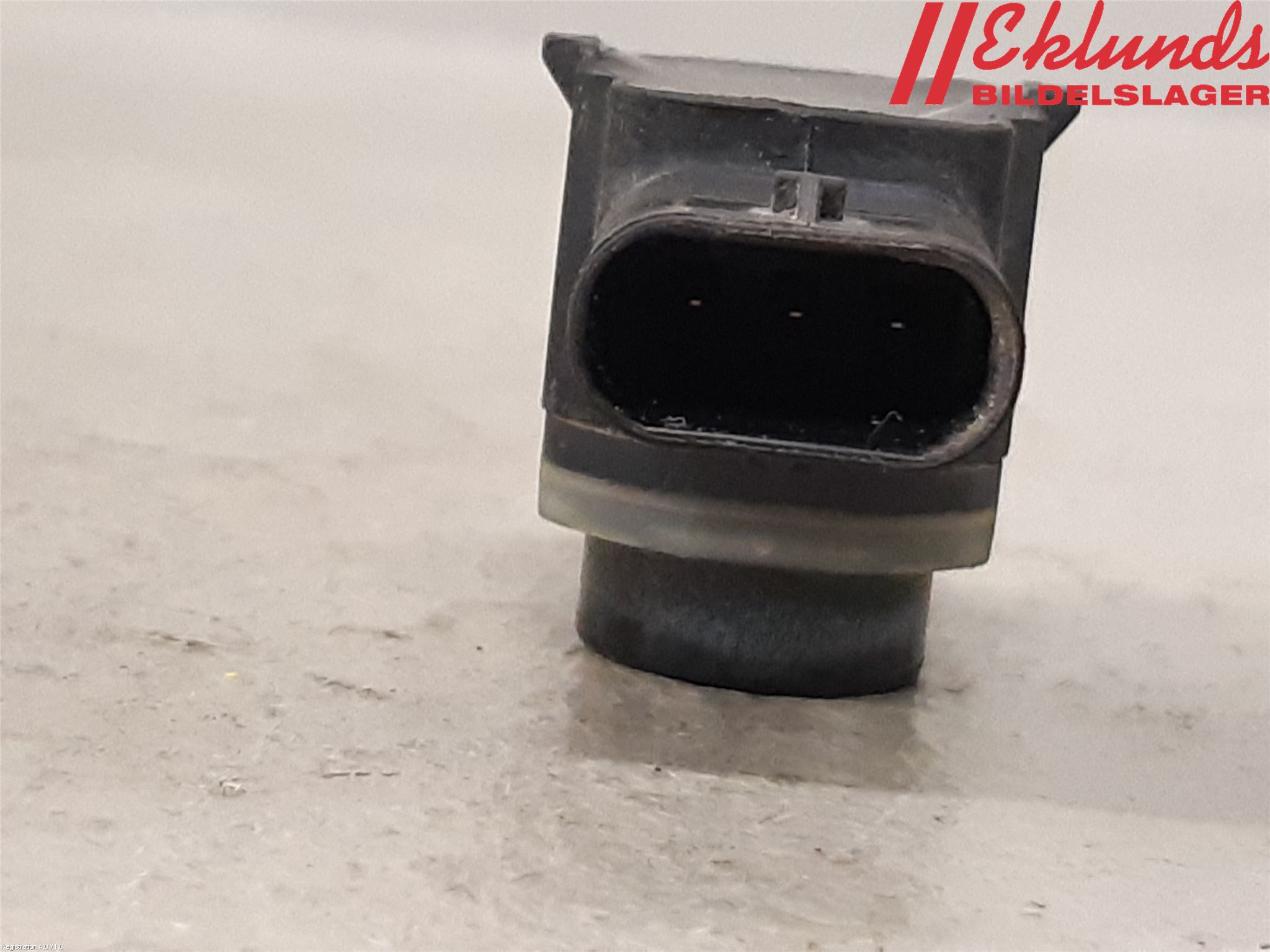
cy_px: 476
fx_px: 954
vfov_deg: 53.1
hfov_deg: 67.3
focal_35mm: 26
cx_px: 635
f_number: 1.7
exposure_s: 1/50
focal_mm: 3.93
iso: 320
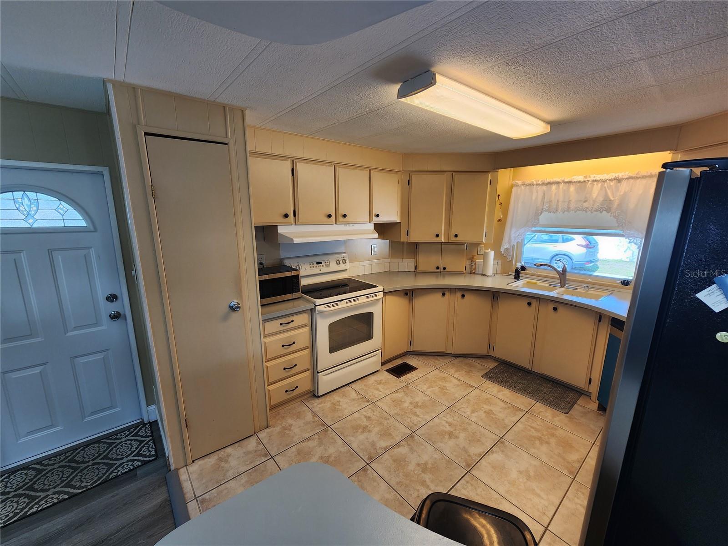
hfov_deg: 106.2
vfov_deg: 89.9
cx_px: 364
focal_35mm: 13
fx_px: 273
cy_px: 273
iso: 80
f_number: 2.2
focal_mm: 2.2
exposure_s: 1/60
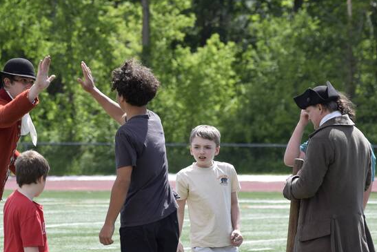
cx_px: 99
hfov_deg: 5.1
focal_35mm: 407
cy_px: 96
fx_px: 4262
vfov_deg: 3.4
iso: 200
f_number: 6.3
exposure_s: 1/640
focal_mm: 145
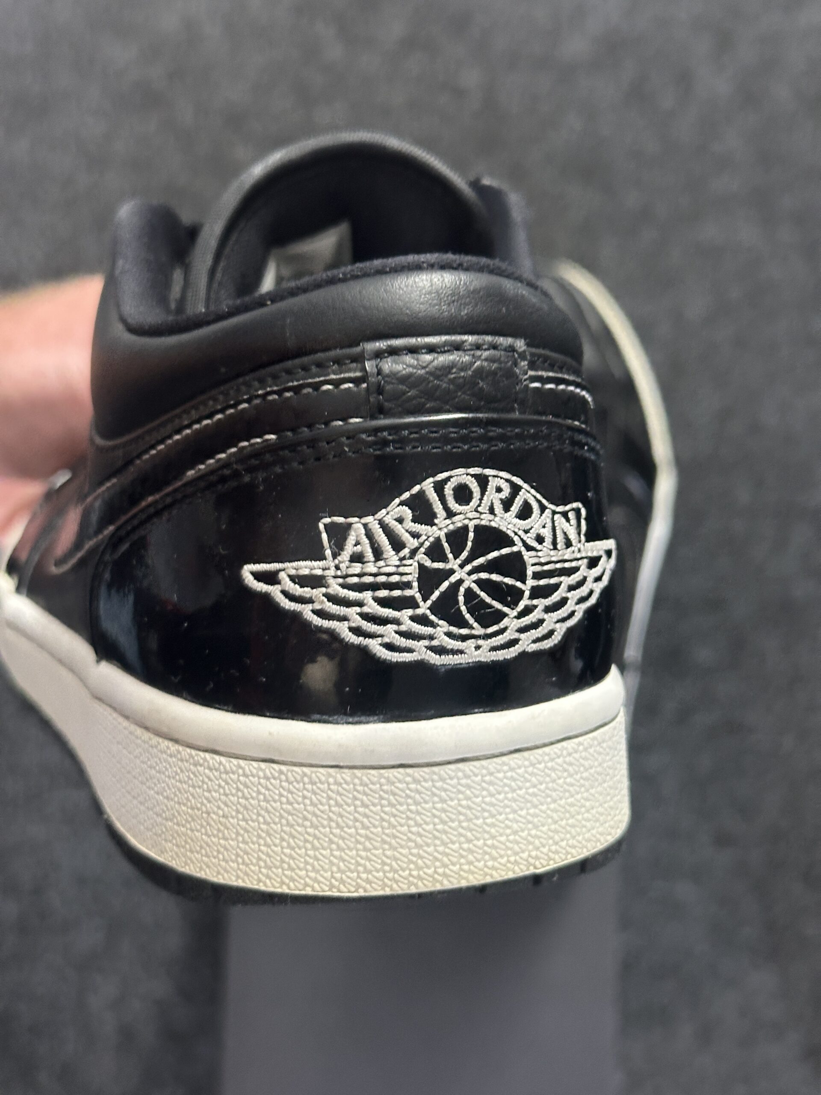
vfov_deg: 39.7
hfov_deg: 30.3
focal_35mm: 48
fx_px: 1518
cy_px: 548
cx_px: 410
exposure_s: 1/33
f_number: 1.78
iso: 320
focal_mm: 6.86
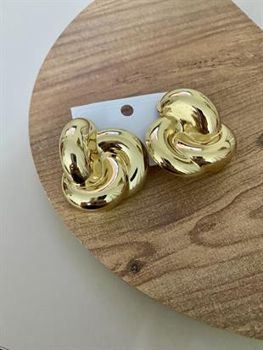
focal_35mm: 25
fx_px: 253
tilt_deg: -61.3
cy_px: 175
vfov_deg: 69.4
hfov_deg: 54.9
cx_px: 132
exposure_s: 1/33
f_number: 1.8
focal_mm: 4.25
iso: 500
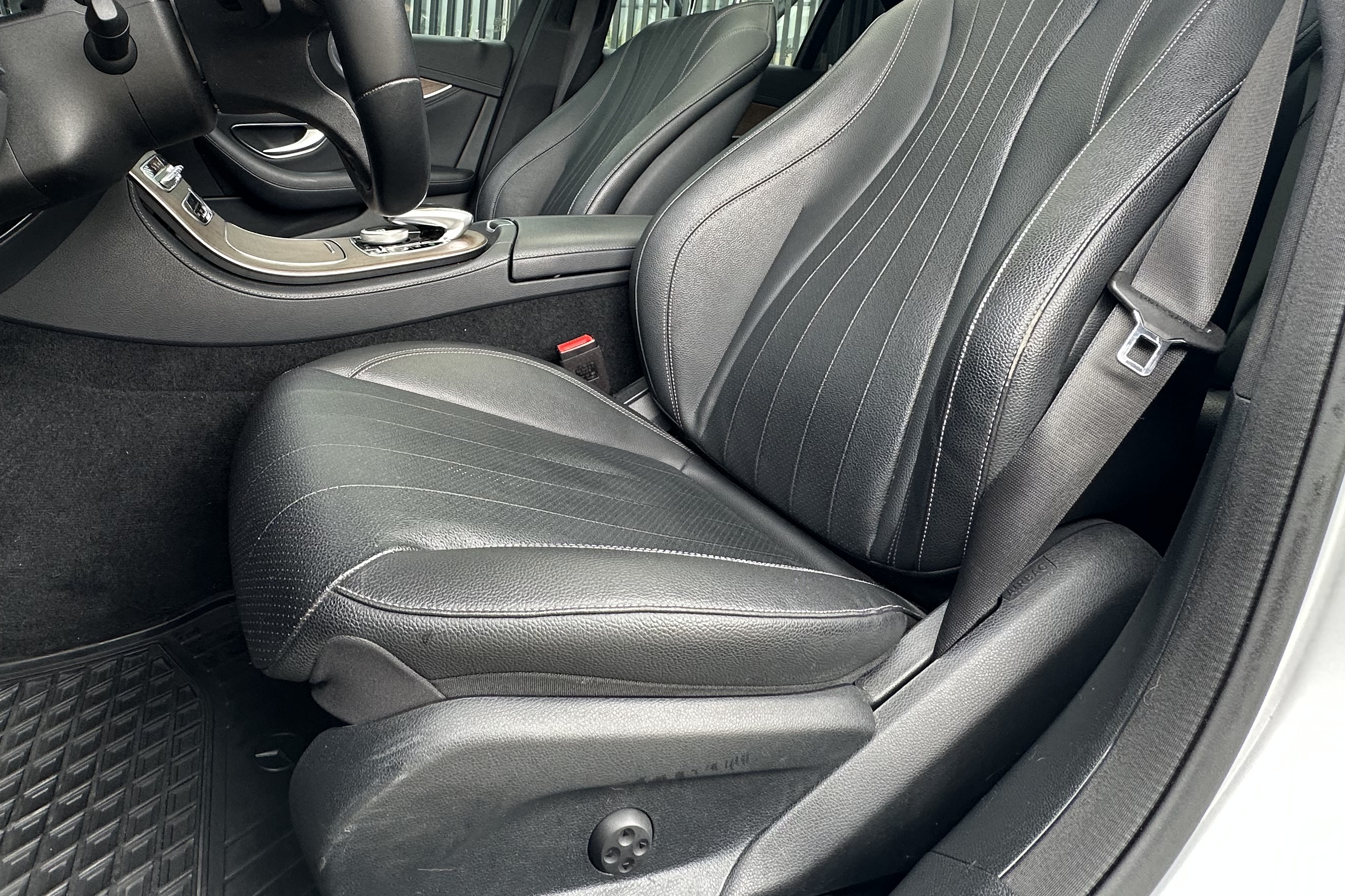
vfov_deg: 55.2
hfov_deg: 77.4
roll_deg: -4.9
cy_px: 255
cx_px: 520
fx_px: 822
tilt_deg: -6.8
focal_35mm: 22
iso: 100
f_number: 2.2
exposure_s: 1/99
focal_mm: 2.22
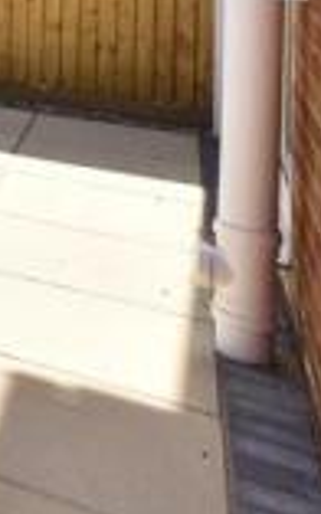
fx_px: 897
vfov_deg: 27.0
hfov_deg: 10.3
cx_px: -740
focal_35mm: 64
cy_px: -152
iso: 400
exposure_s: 1/400
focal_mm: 10
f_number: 10
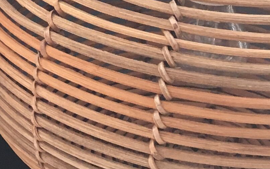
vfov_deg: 8.3
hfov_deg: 13.3
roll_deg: +1.4
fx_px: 1133
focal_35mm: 154
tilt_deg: -20.1
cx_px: -46
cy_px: -115
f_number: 2.2
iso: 50
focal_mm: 4.15
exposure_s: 1/33
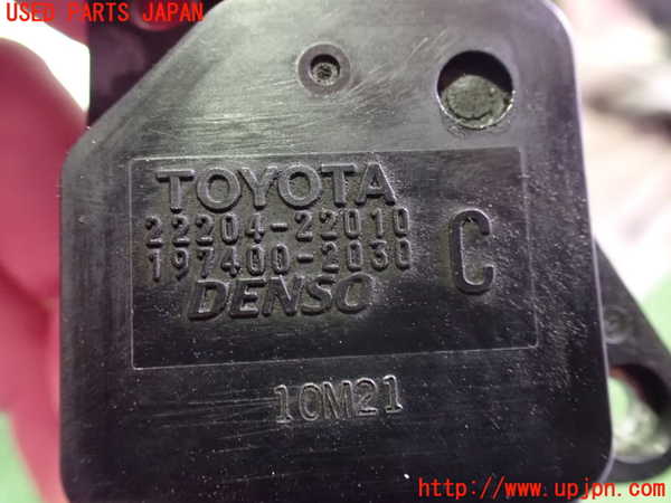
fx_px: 582
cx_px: 336
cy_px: 252
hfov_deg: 60.0
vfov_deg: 46.8
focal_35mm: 30
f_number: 2.3
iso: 1600
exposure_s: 1/20
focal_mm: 5.4
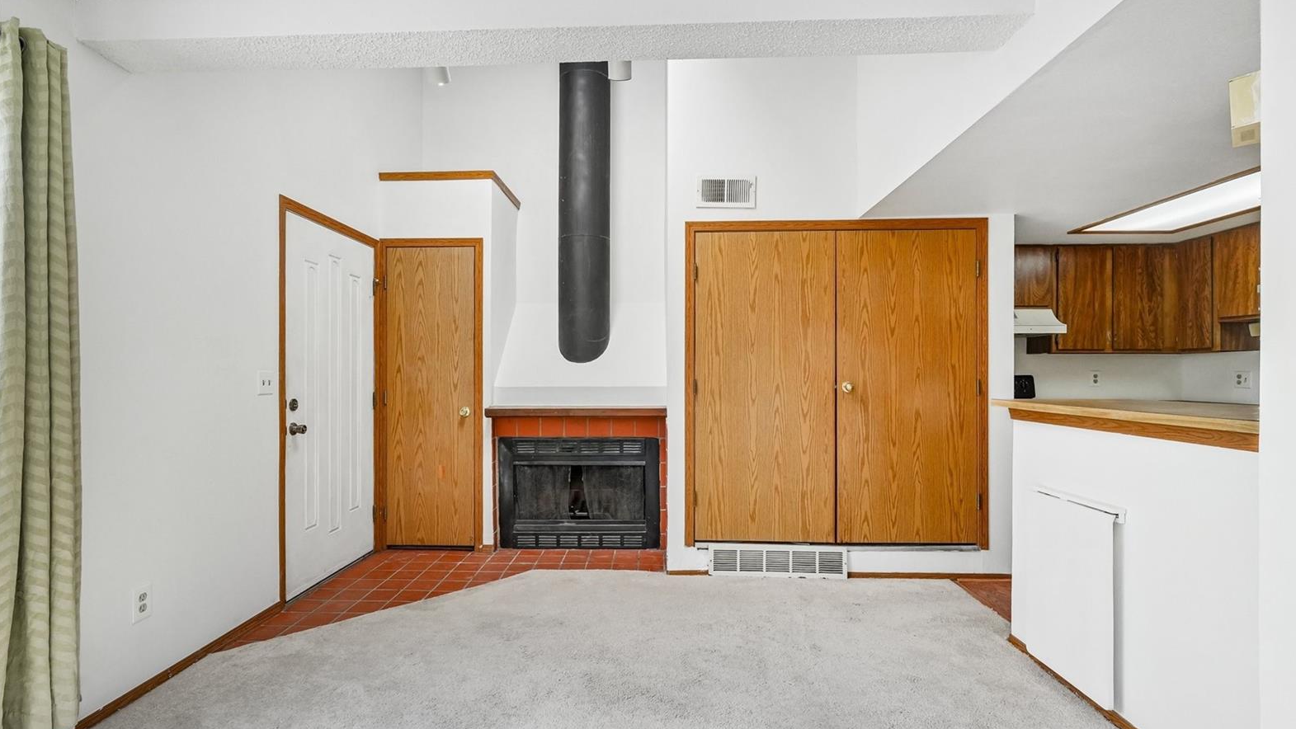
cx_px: 657
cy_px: 384
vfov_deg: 67.0
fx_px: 550
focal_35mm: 16
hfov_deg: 99.4
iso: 800
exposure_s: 1/30
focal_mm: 10
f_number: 8
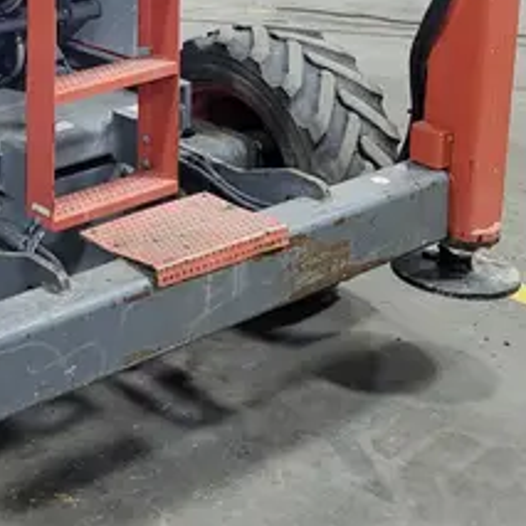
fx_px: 1358
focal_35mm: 79
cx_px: -57
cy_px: -226
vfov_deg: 19.5
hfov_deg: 20.8
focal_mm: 5.4
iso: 100
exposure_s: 1/24
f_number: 1.8
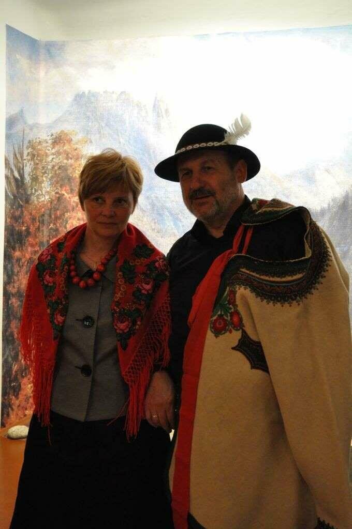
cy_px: 264
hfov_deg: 30.8
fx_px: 640
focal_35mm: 44
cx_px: 176
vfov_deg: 45.0
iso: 2500
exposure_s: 1/40
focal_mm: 29
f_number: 4.5
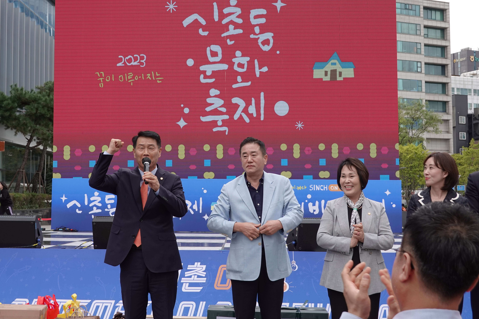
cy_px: 160
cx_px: 244
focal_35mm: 48
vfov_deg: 28.1
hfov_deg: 41.1
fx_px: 639
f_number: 4
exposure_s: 1/400
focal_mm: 17.53
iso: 100
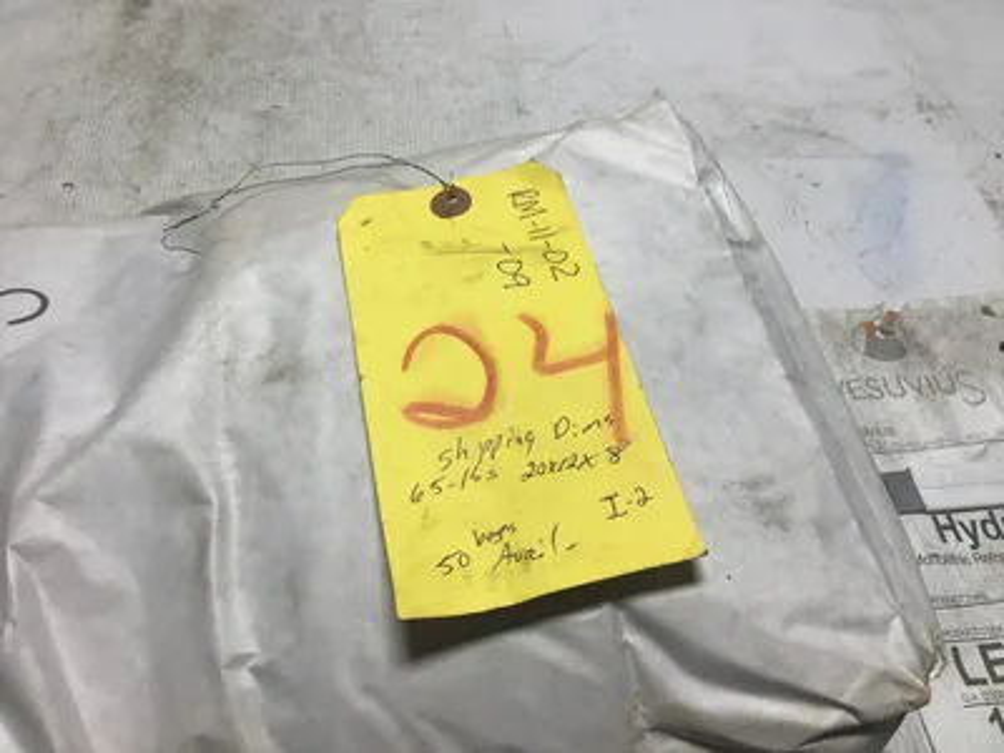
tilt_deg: -52.5
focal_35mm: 31
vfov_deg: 45.4
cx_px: 502
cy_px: 376
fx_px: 899
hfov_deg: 58.4
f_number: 2.4
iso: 25
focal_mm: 3.3
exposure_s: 1/226
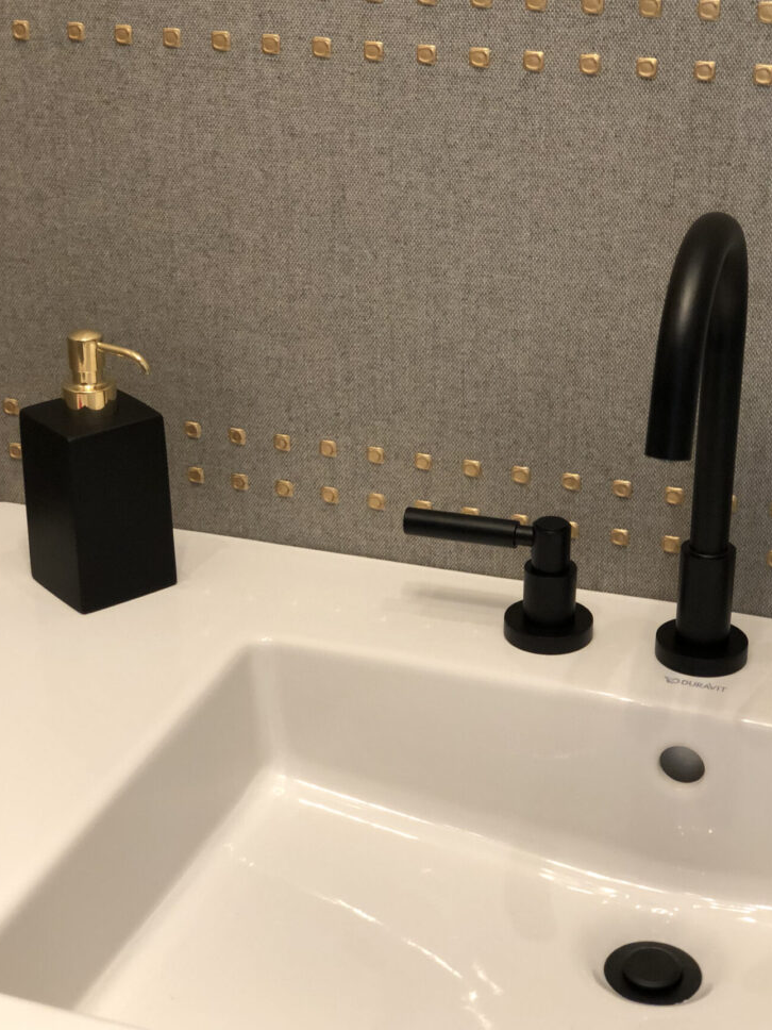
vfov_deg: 33.2
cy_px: 481
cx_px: 415
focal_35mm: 58
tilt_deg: -23.7
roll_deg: +0.0
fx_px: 1725
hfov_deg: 25.2
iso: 125
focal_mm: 6
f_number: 2.4
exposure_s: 1/30
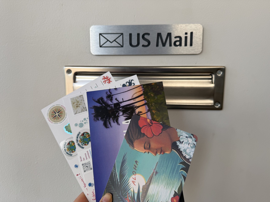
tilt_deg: -8.6
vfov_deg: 56.8
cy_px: 101
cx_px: 135
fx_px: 187
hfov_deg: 71.6
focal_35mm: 24
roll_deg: -0.3
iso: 64
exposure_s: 1/246
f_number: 1.78
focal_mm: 6.76
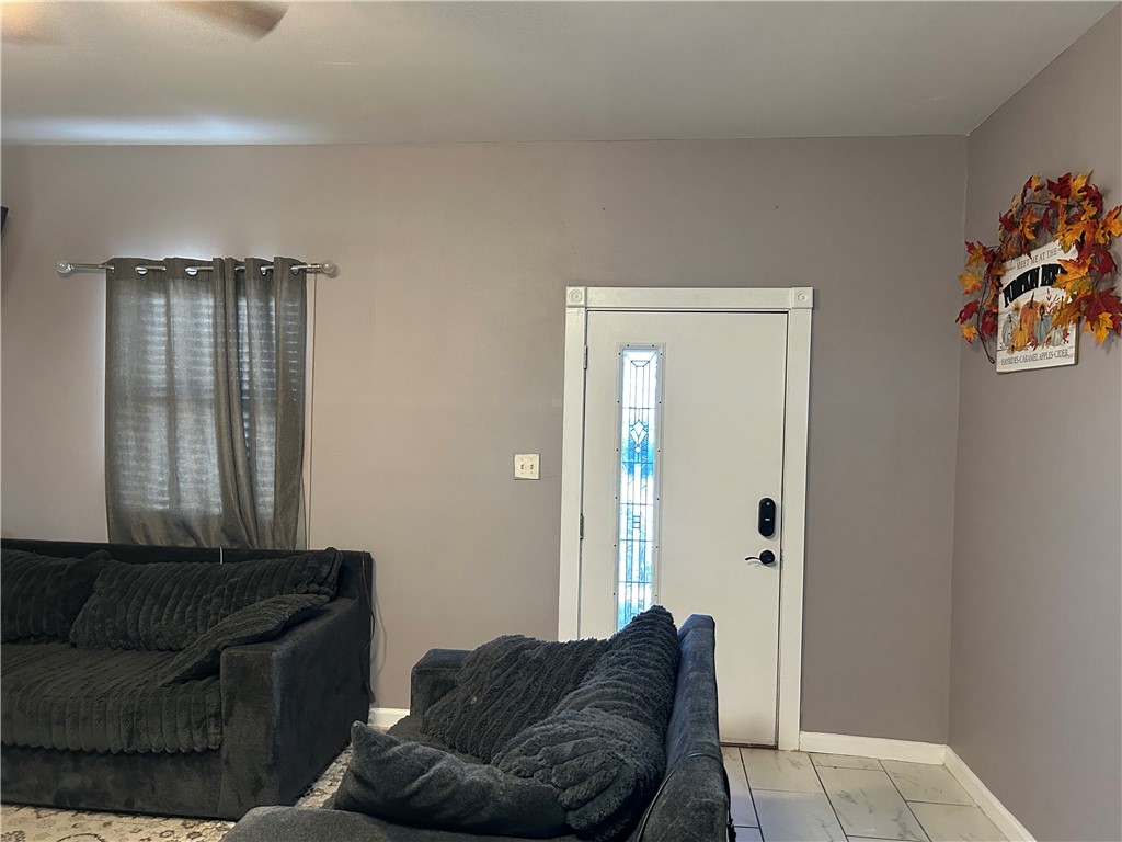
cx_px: 561
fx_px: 843
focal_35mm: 26
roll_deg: -1.1
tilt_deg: -0.6
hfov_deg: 67.3
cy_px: 421
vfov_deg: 53.1
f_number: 1.5
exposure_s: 1/60
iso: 320
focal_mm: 5.7
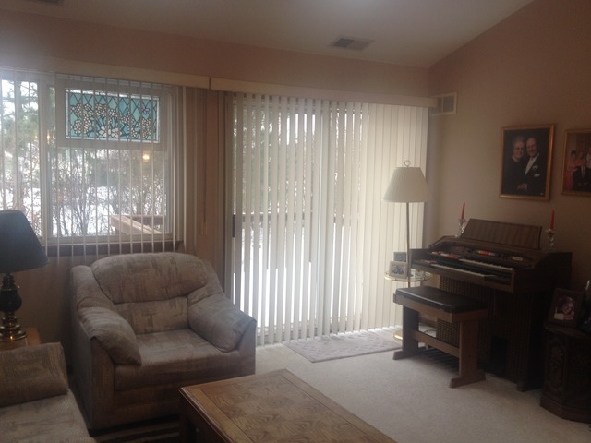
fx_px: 598
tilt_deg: -4.7
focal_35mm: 35
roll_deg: -2.0
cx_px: 296
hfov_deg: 52.6
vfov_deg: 40.7
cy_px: 222
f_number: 2.4
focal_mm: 4.28
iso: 50
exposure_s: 1/30
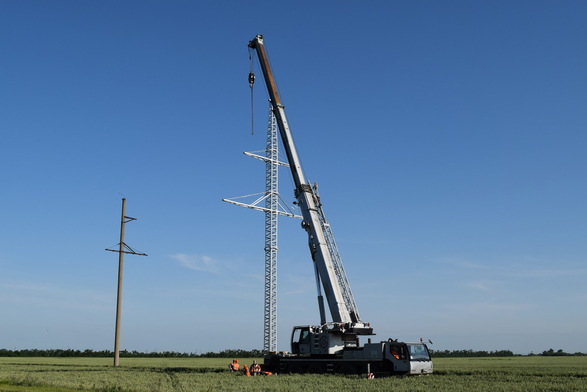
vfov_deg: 33.0
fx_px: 660
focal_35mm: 40
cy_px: 196
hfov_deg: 47.9
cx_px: 294
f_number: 11
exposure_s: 1/500
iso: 200
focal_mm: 27
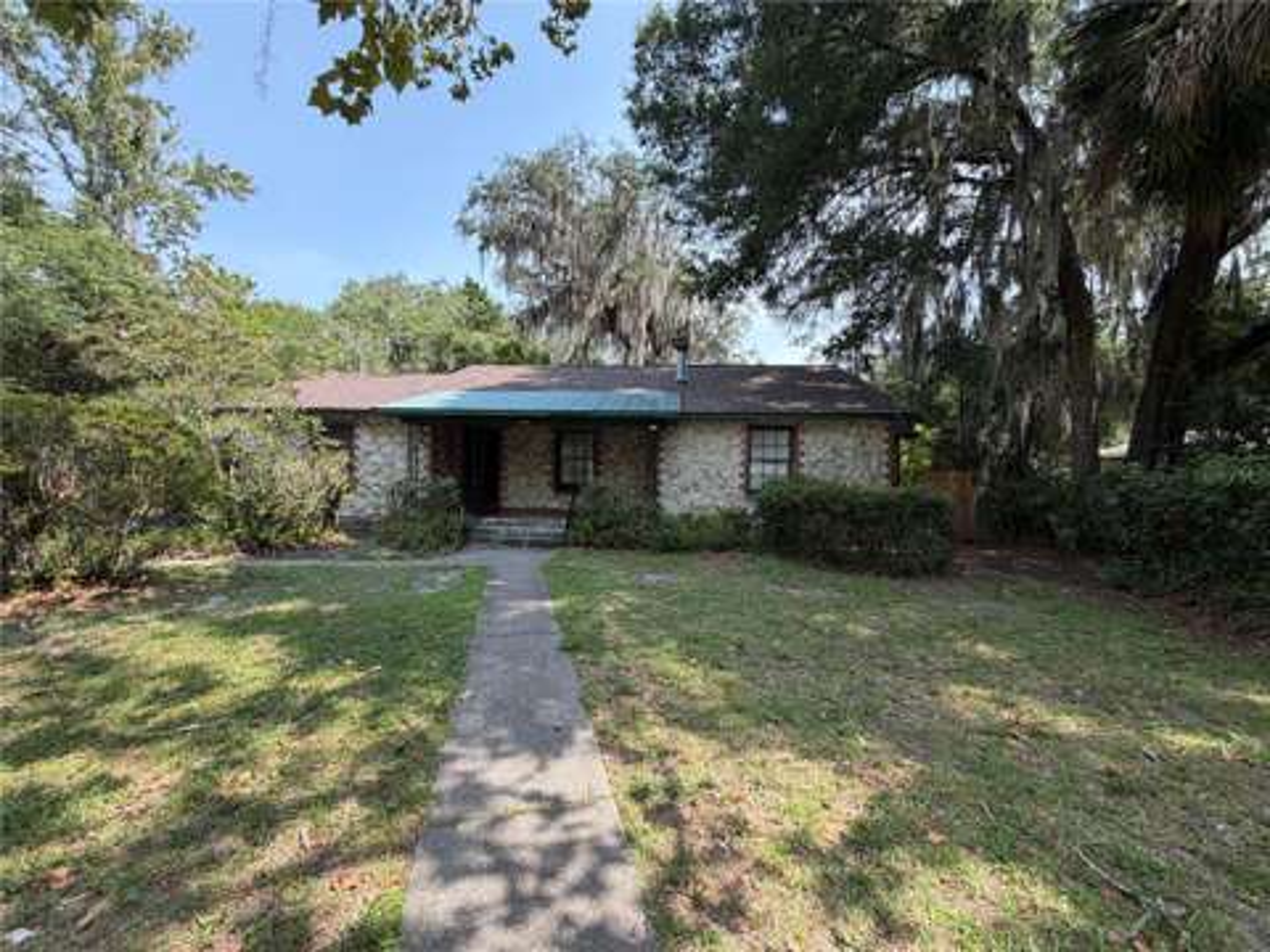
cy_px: 476
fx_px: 514
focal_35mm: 14
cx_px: 635
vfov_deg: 85.7
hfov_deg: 102.1
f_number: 2.2
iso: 50
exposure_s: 1/502
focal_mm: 2.22
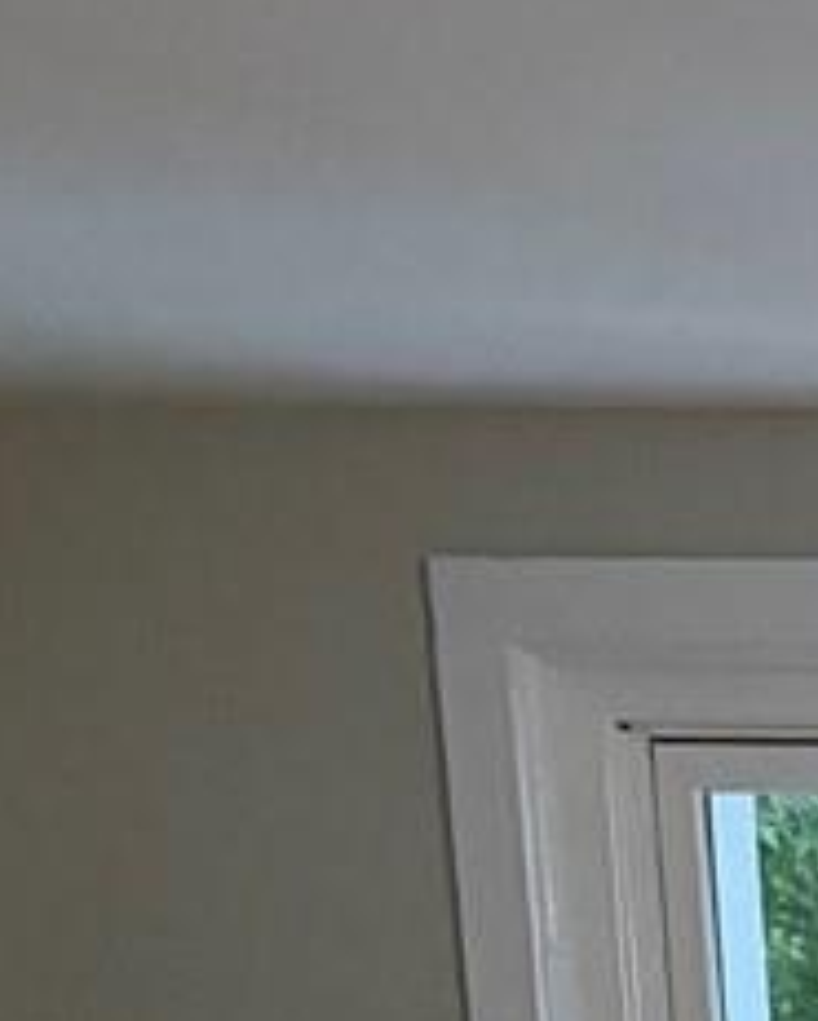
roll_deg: -1.7
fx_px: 6290
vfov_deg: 7.8
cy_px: 3271
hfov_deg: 6.3
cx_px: 3069
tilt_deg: -16.4
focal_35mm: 208
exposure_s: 1/60
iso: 320
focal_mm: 6.76
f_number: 1.78
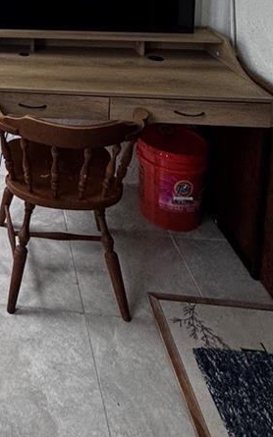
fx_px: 476
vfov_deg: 39.9
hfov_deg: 27.7
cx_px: -63
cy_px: -45
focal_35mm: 40
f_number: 2.2
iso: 160
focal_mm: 2.22
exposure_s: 1/120
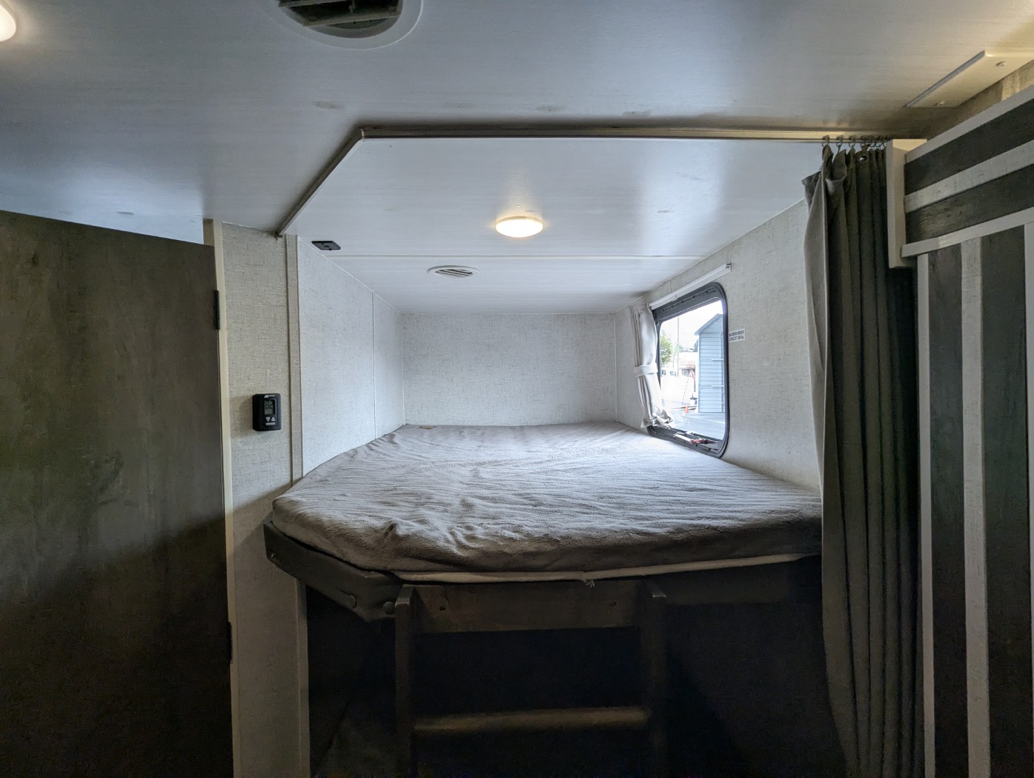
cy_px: 389
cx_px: 517
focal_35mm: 16
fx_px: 479
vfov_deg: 78.2
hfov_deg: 94.4
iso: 69
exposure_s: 1/173
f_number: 2.2
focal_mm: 2.35
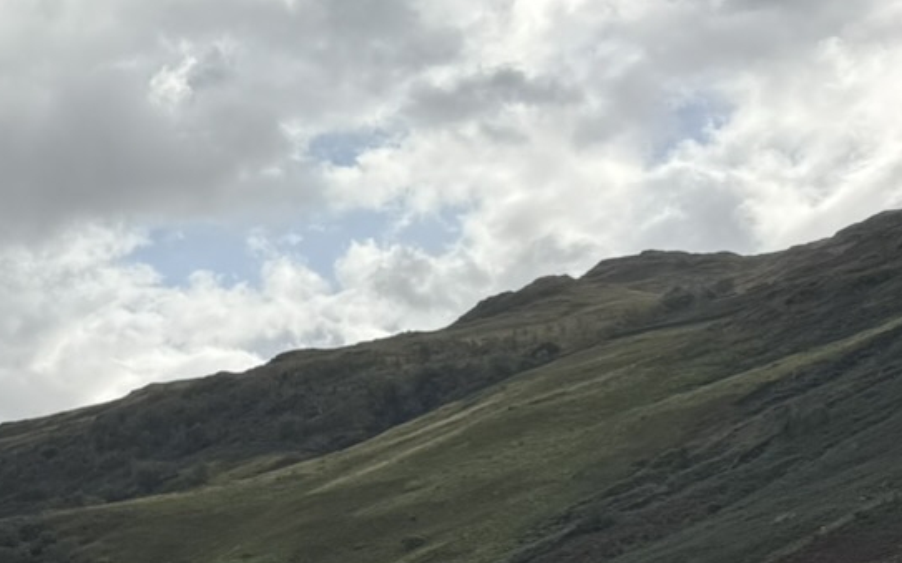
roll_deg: +2.1
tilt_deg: -0.1
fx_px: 2359
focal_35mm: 96
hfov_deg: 17.7
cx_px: -688
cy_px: 727
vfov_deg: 13.2
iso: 80
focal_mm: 6.76
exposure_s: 1/4608
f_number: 1.78
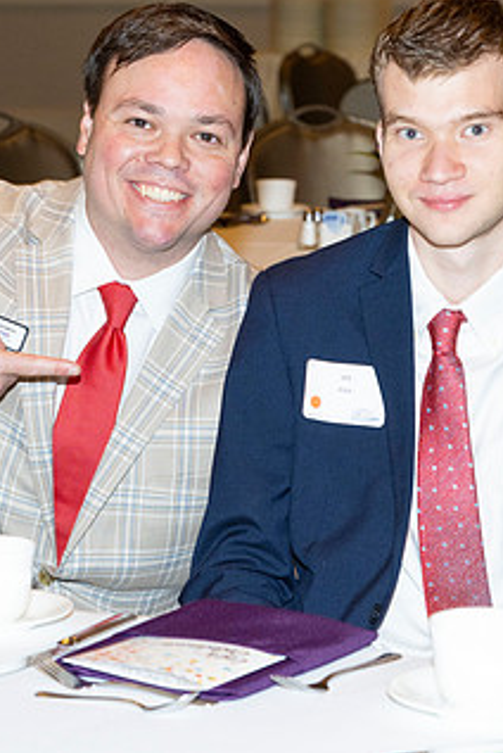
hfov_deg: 10.7
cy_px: 298
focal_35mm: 128
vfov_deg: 16.0
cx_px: 233
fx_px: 2677
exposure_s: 1/100
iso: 1000
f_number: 5.6
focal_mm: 70
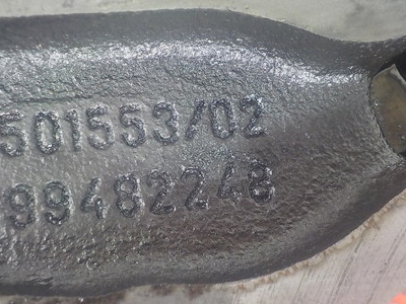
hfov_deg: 39.6
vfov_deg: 30.2
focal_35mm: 48
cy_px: 177
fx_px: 563
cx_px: 184
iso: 400
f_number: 3.3
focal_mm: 4.1
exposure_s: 1/30
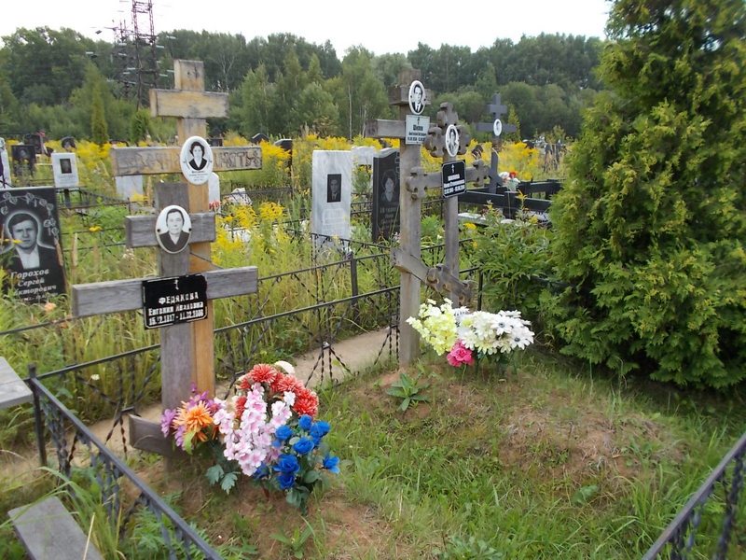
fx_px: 560
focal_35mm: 26
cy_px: 280
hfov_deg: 67.3
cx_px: 373
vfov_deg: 53.1
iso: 80
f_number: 3.2
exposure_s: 1/320
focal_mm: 4.6
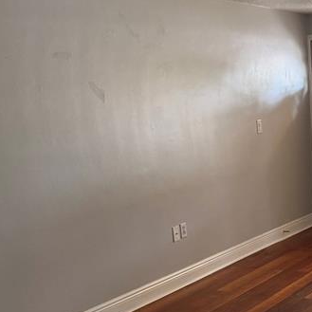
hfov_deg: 24.3
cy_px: 196
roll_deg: +2.4
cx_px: 346
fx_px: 673
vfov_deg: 26.0
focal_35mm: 66
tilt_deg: -9.4
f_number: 1.78
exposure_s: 1/60
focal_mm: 6.76
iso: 320
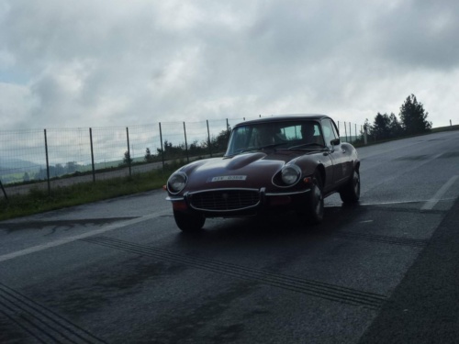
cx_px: 230
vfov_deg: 22.6
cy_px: 172
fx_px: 862
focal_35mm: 65
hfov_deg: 29.8
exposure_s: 1/1300
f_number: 4.6
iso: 160
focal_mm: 11.7
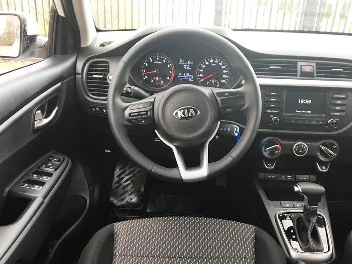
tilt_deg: -21.4
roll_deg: -3.1
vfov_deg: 48.2
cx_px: 176
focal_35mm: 29
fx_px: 295
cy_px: 132
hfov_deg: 61.7
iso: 50
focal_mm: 4.15
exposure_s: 1/33
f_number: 2.2
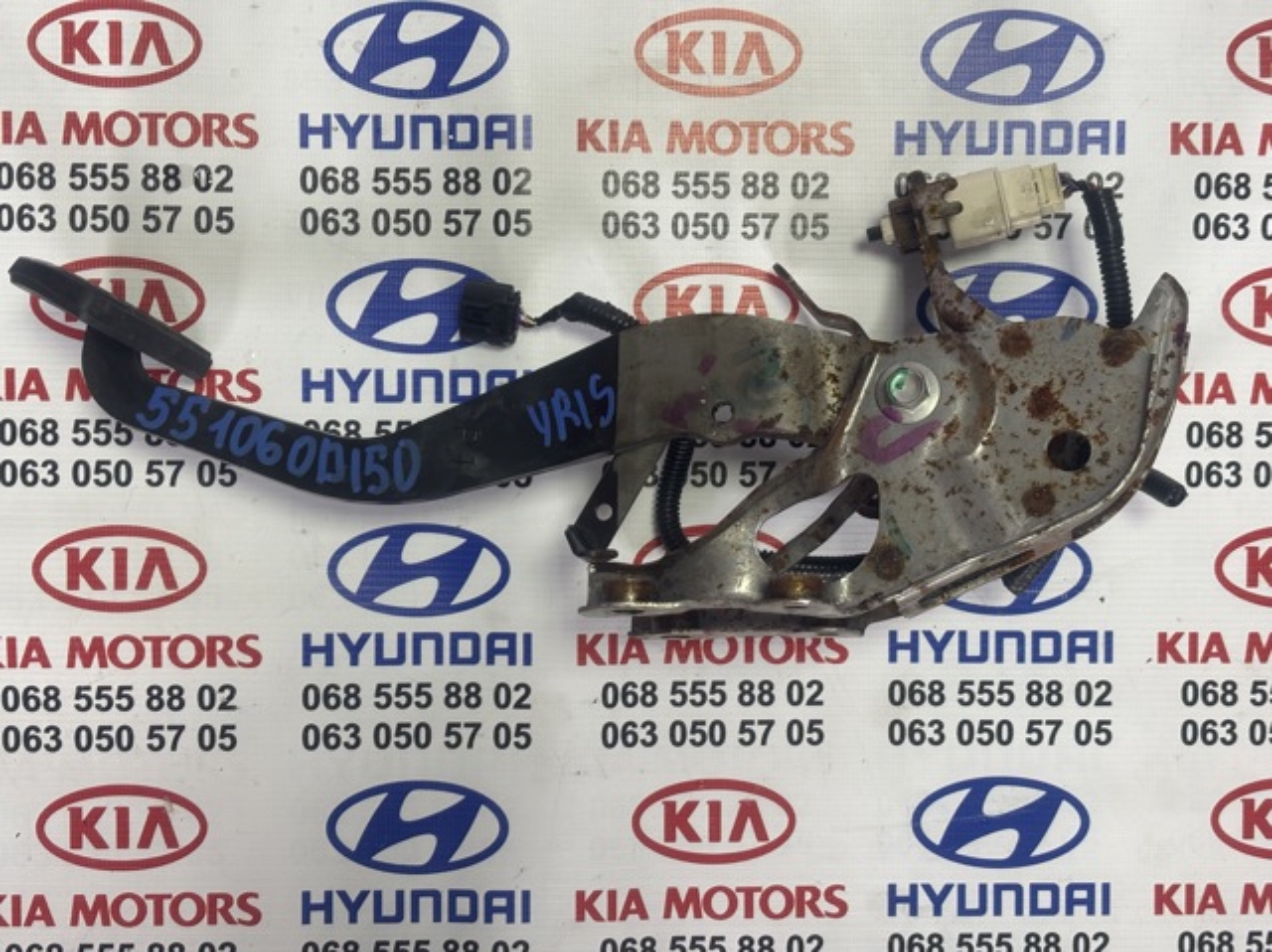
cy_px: 476
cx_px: 636
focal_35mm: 52
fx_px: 1909
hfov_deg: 36.8
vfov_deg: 28.0
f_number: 1.6
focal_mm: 5.96
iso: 50
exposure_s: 1/50
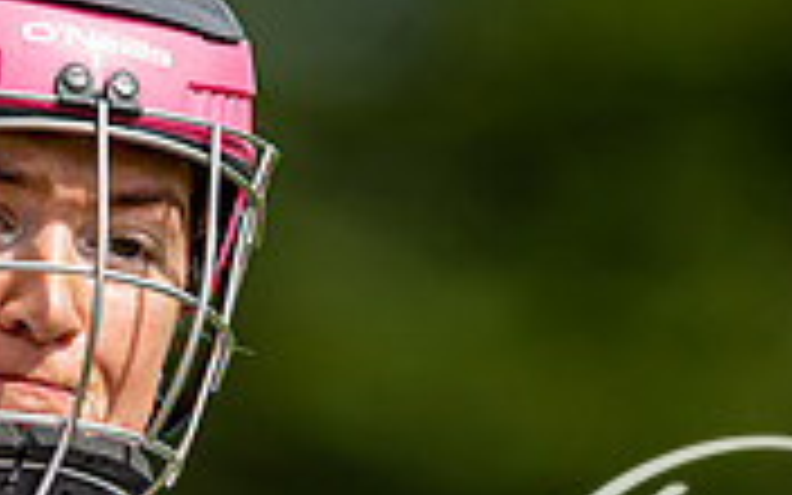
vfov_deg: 0.9
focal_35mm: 1511
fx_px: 32614
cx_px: -32
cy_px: 520
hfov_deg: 1.4
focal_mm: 300
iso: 100
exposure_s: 1/2000
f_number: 2.8
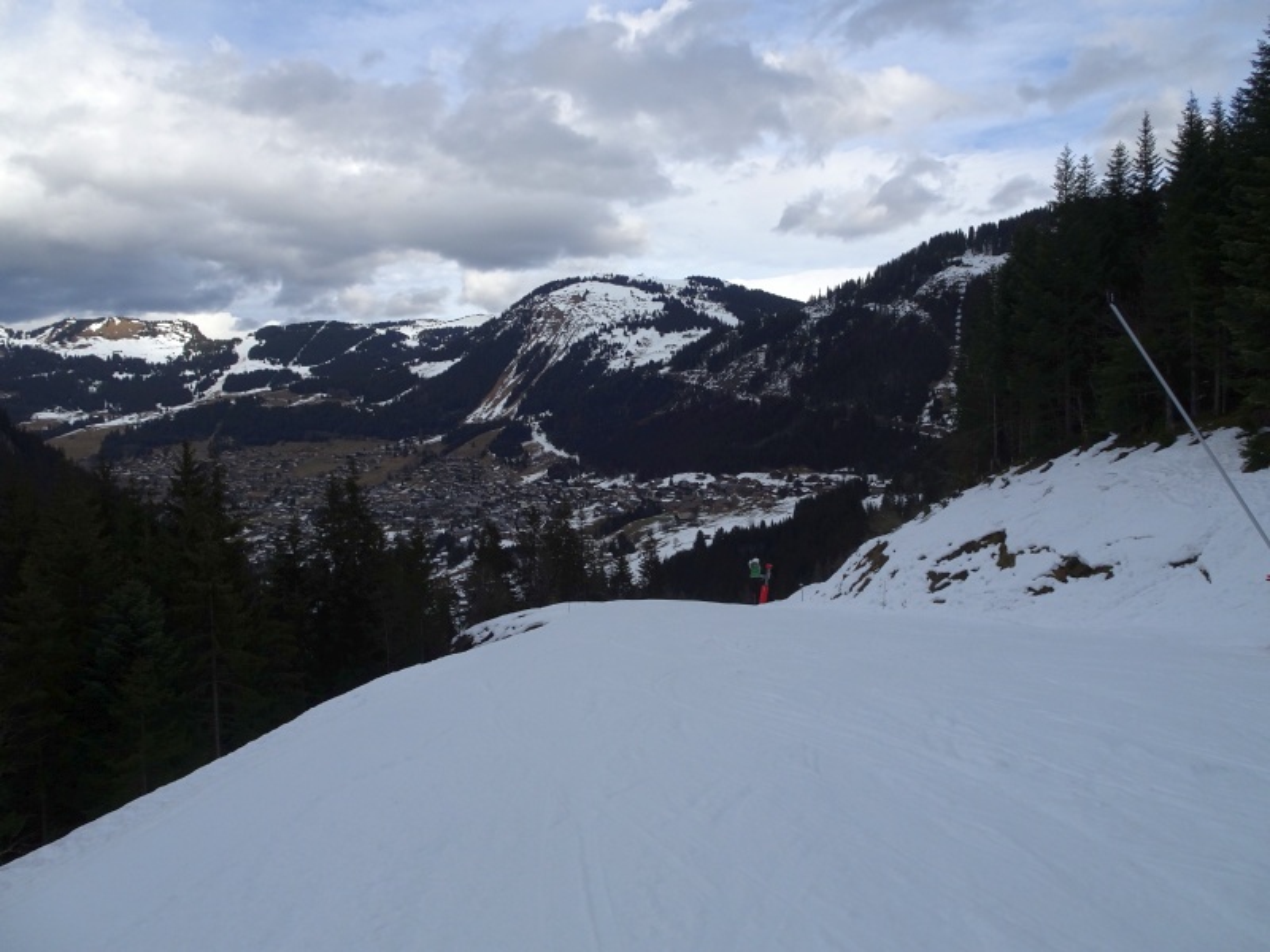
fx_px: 881
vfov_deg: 56.8
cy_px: 476
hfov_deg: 71.6
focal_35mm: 24
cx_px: 635
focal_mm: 4.1
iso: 80
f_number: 3.5
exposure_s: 1/800
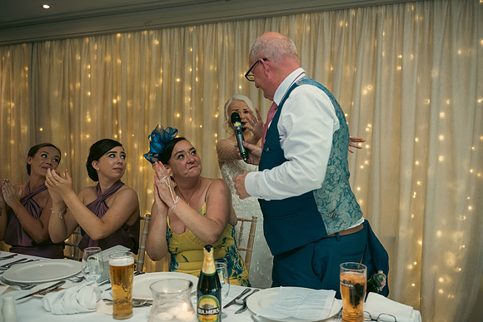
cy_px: 161
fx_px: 429
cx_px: 242
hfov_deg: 58.7
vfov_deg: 41.1
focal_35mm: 32
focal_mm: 32
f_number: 3.5
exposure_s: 1/160
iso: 800
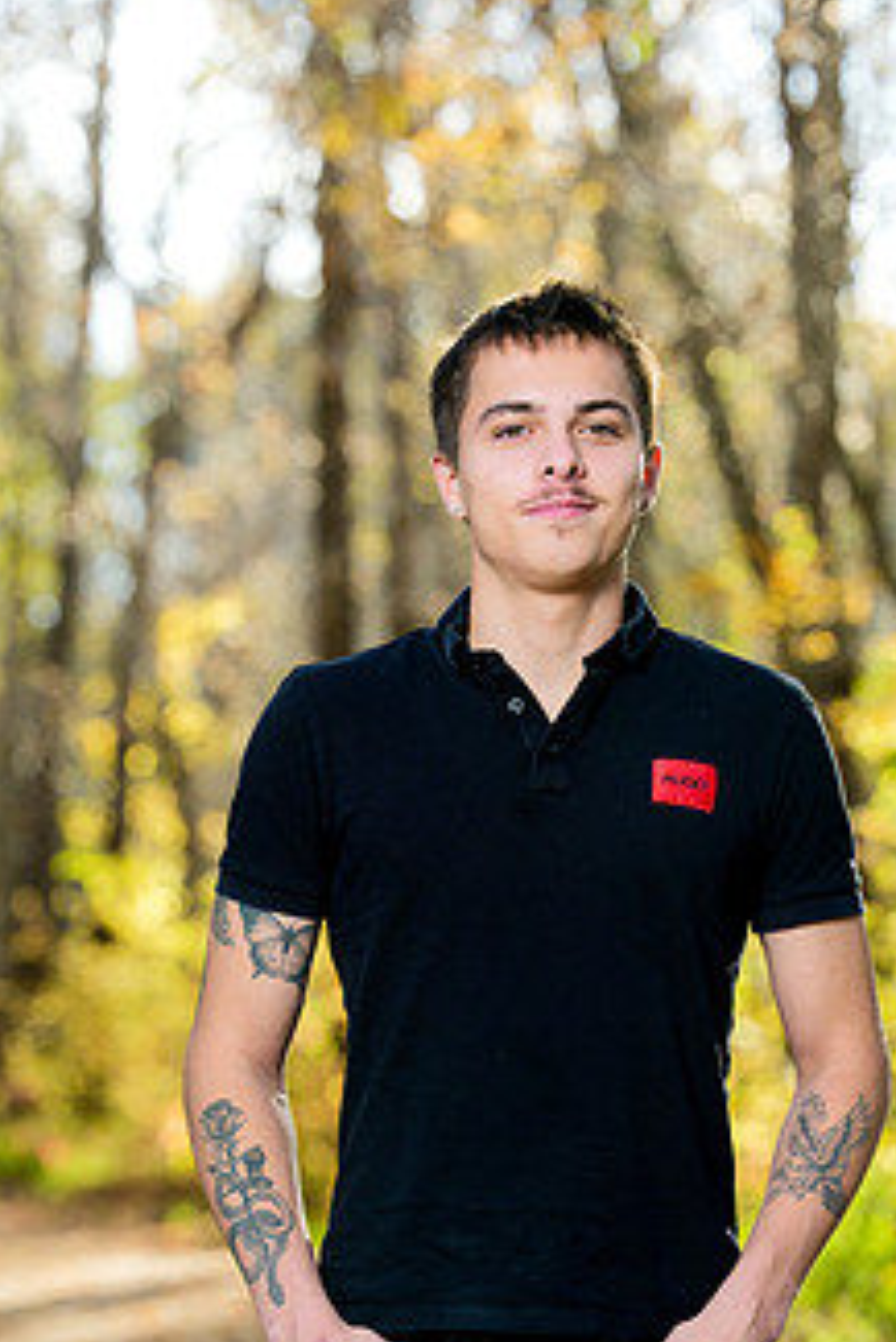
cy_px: 822
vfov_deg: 12.7
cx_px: 541
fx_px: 6041
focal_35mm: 162
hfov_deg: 8.5
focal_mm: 117
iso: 400
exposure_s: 1/160
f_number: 4
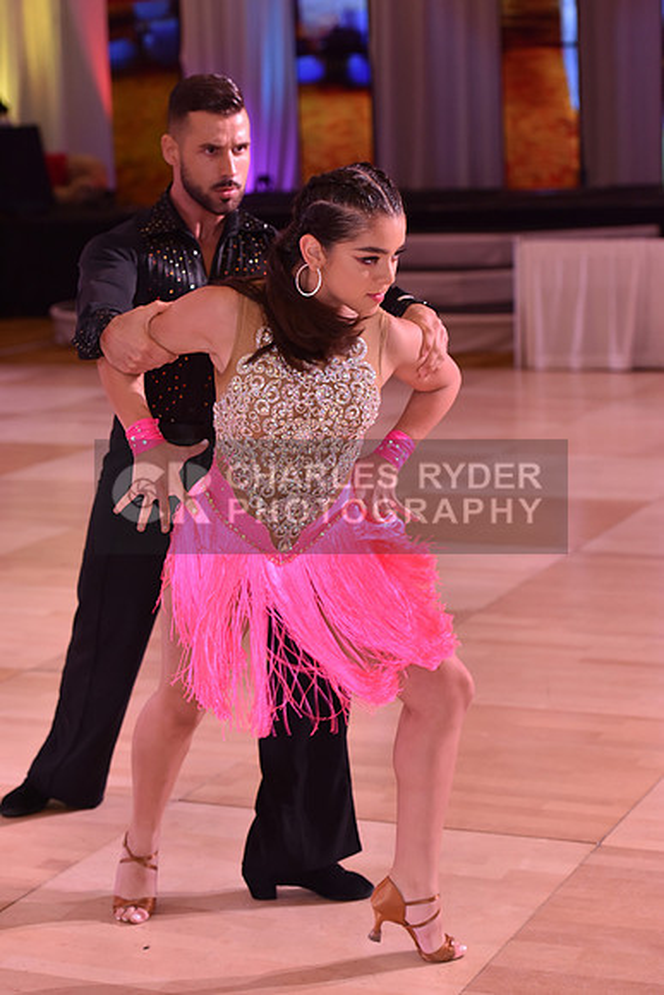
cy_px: 498
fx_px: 2267
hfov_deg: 16.7
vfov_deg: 24.8
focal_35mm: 82
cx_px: 332
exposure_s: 1/250
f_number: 4.5
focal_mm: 82
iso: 1250
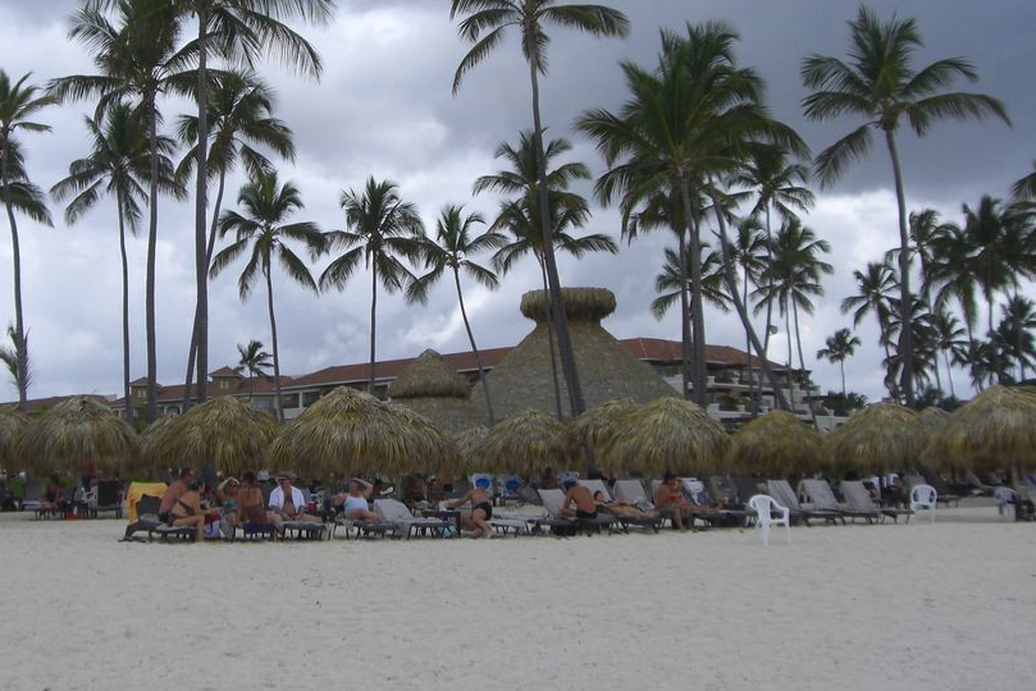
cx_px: 383
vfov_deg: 26.9
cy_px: 252
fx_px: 1439
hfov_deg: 39.3
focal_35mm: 50
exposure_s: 1/125
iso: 64
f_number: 8
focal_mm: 6.2
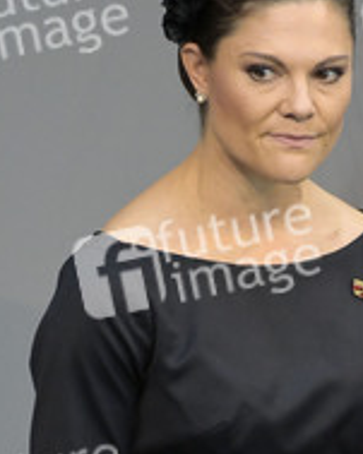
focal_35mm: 994
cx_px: 267
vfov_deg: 1.9
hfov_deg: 1.6
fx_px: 13359
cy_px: 382
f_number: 5.6
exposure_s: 1/320
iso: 10000
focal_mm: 500
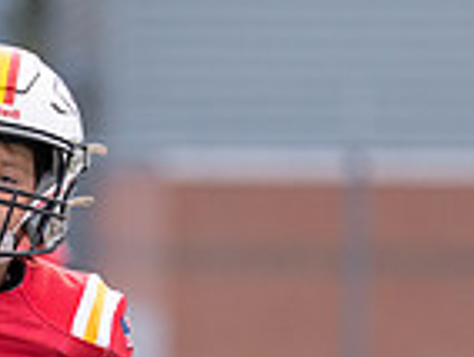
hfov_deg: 2.2
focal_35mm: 920
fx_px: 12619
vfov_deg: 1.6
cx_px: -9
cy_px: 523
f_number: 2.8
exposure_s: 1/1250
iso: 640
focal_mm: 200
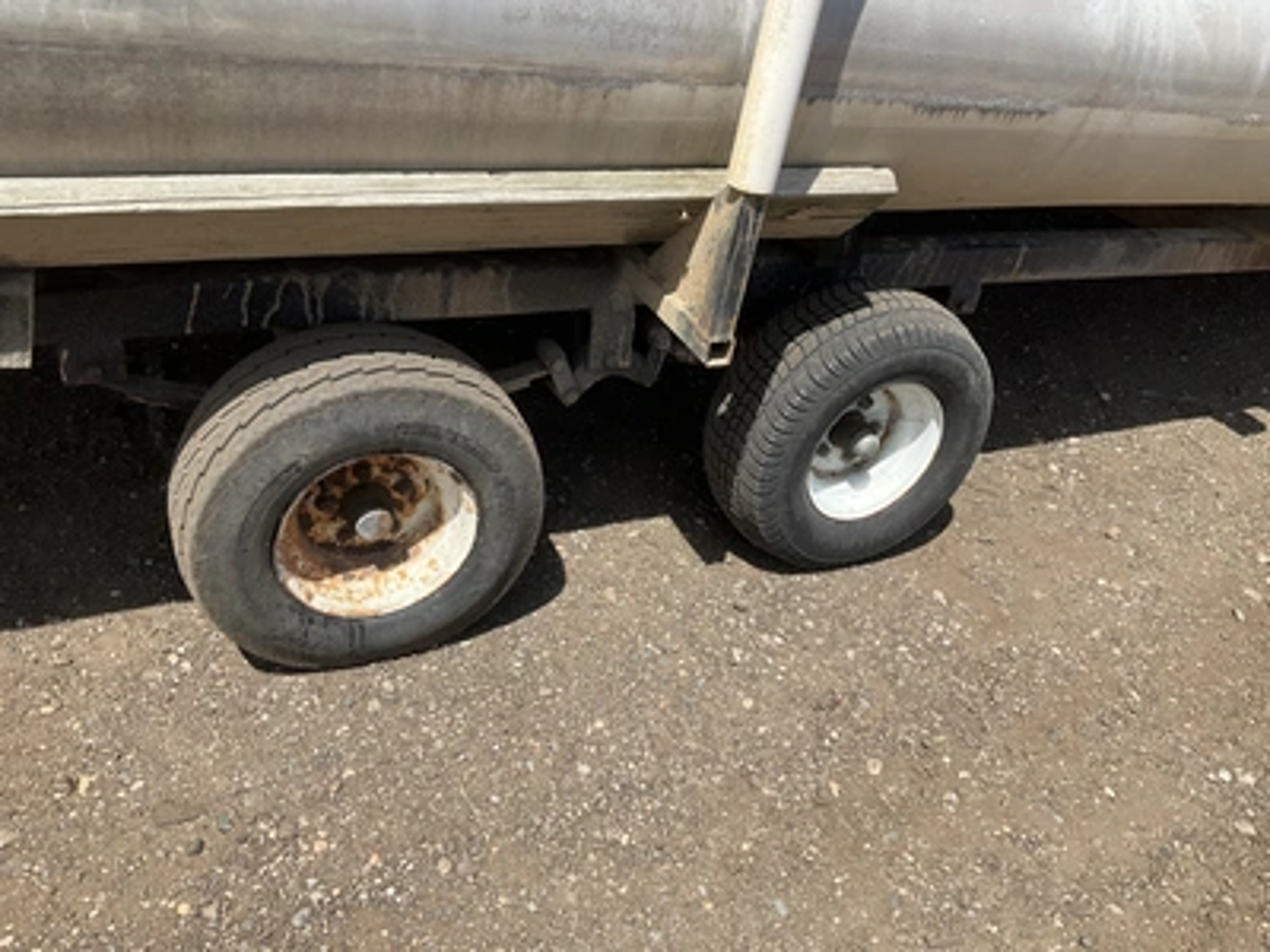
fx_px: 1064
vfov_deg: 48.2
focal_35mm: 29
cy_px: 476
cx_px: 635
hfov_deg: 61.7
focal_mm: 3
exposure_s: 1/1534
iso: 25
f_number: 1.8
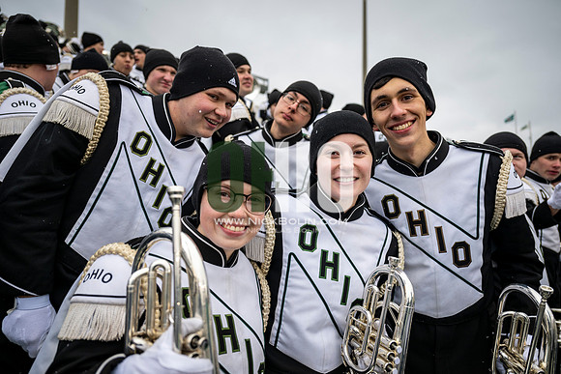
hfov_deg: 73.7
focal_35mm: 24
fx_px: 374
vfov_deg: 53.2
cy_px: 187
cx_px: 280
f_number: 2.8
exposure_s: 1/500
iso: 160
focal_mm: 24
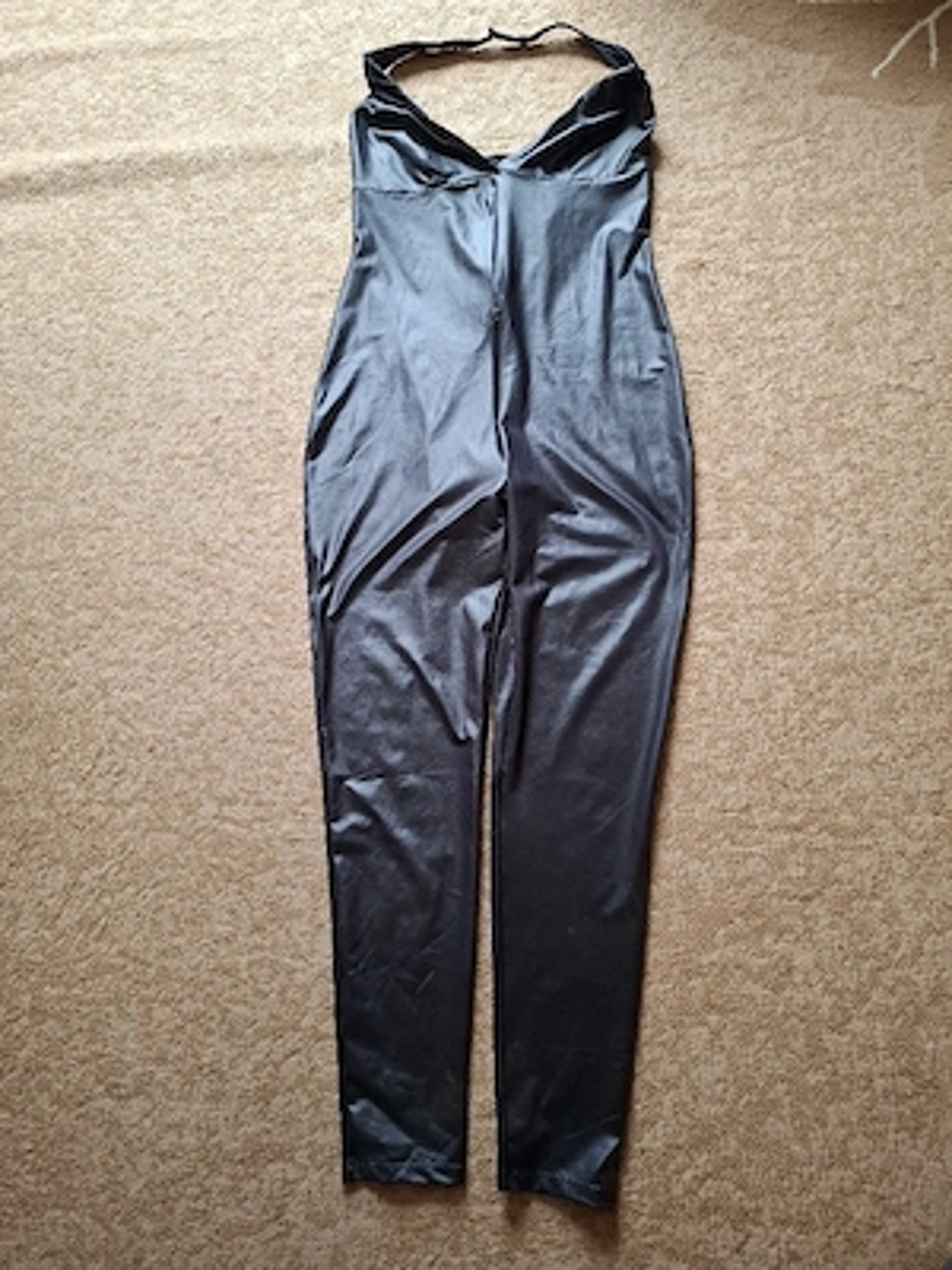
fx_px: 843
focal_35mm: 23
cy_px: 635
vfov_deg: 73.9
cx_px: 476
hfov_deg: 58.9
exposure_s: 1/50
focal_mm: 5.54
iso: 320
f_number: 1.8
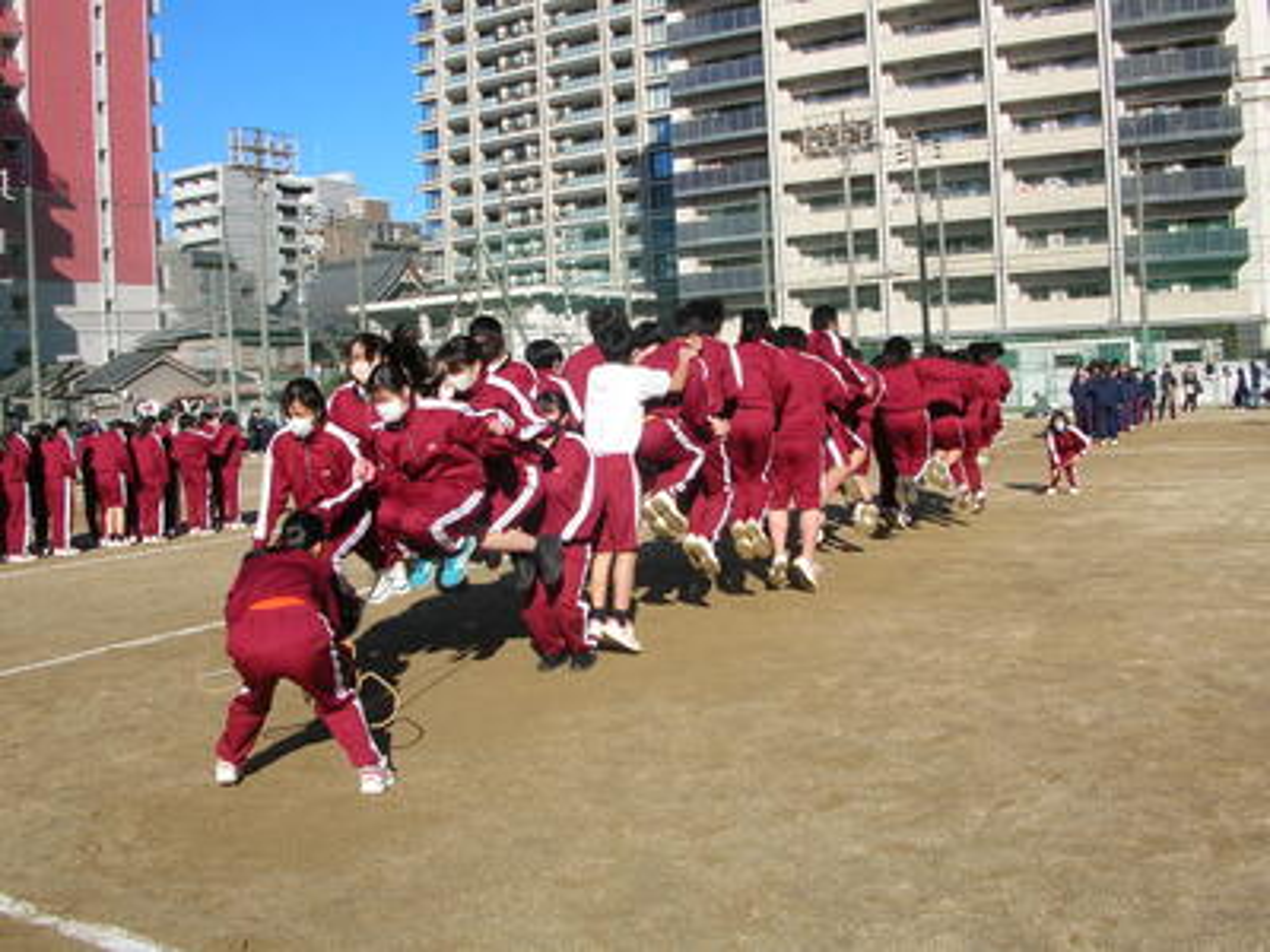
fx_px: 1284
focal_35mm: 35
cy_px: 476
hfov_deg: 52.6
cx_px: 635
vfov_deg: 40.7
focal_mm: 5.8
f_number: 5.6
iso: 50
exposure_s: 1/320
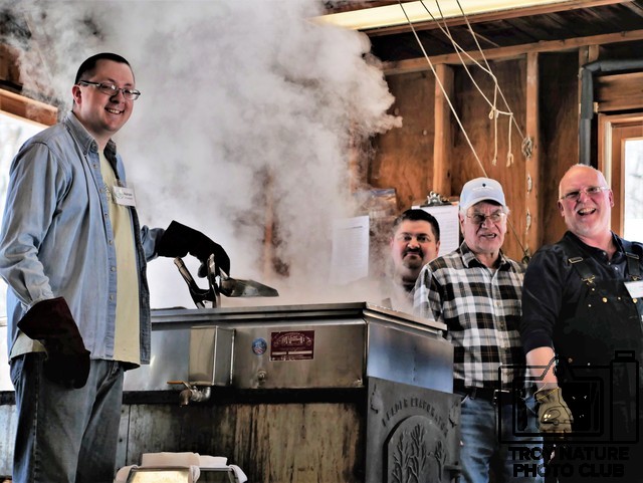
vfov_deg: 16.4
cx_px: 322
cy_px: 242
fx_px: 1673
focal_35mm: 90
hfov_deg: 21.8
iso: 200
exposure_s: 1/1000
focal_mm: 45
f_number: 1.8
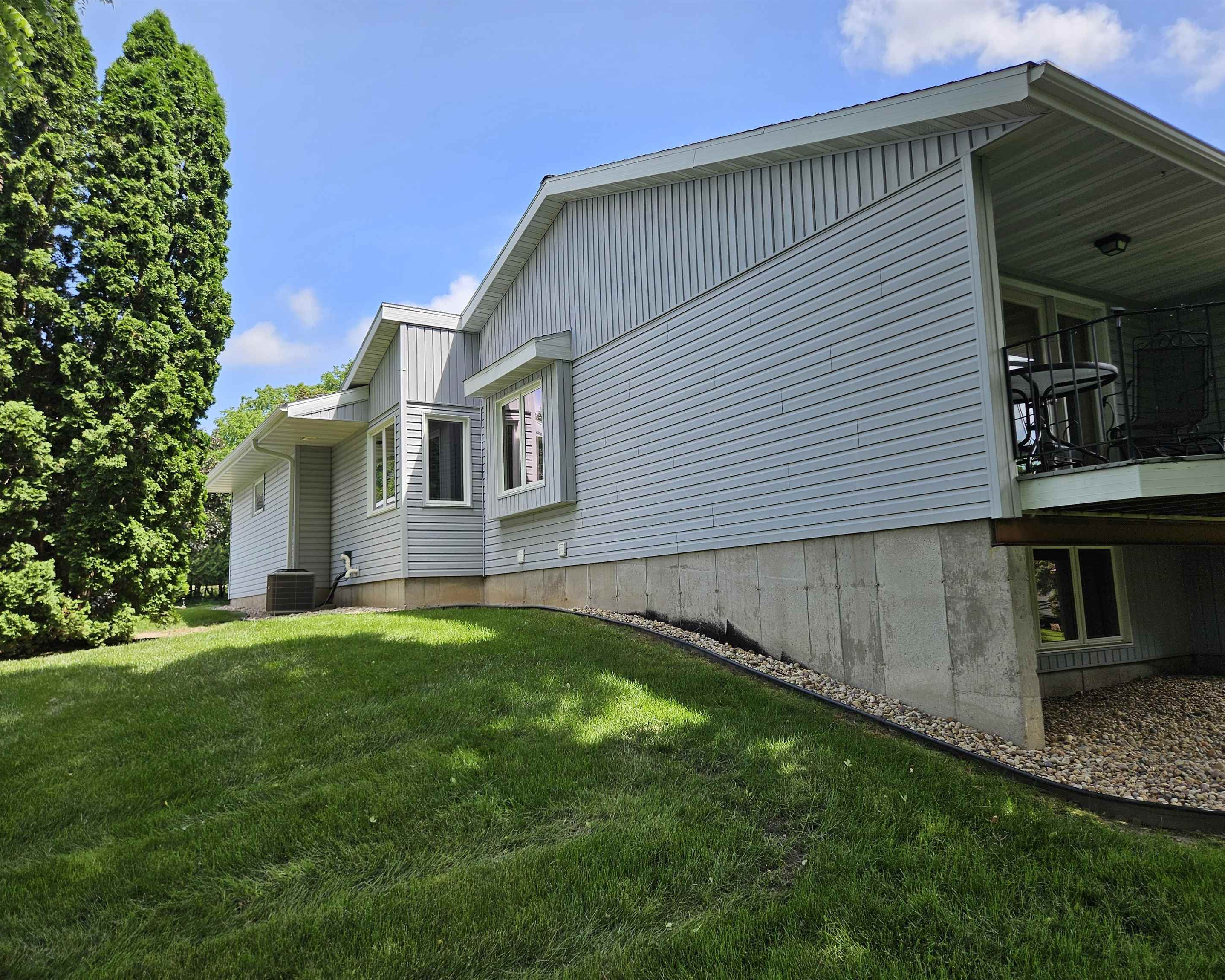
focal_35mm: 24
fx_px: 870
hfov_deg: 70.3
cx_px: 618
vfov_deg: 58.8
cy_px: 491
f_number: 1.8
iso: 25
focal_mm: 5.4
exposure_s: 1/636
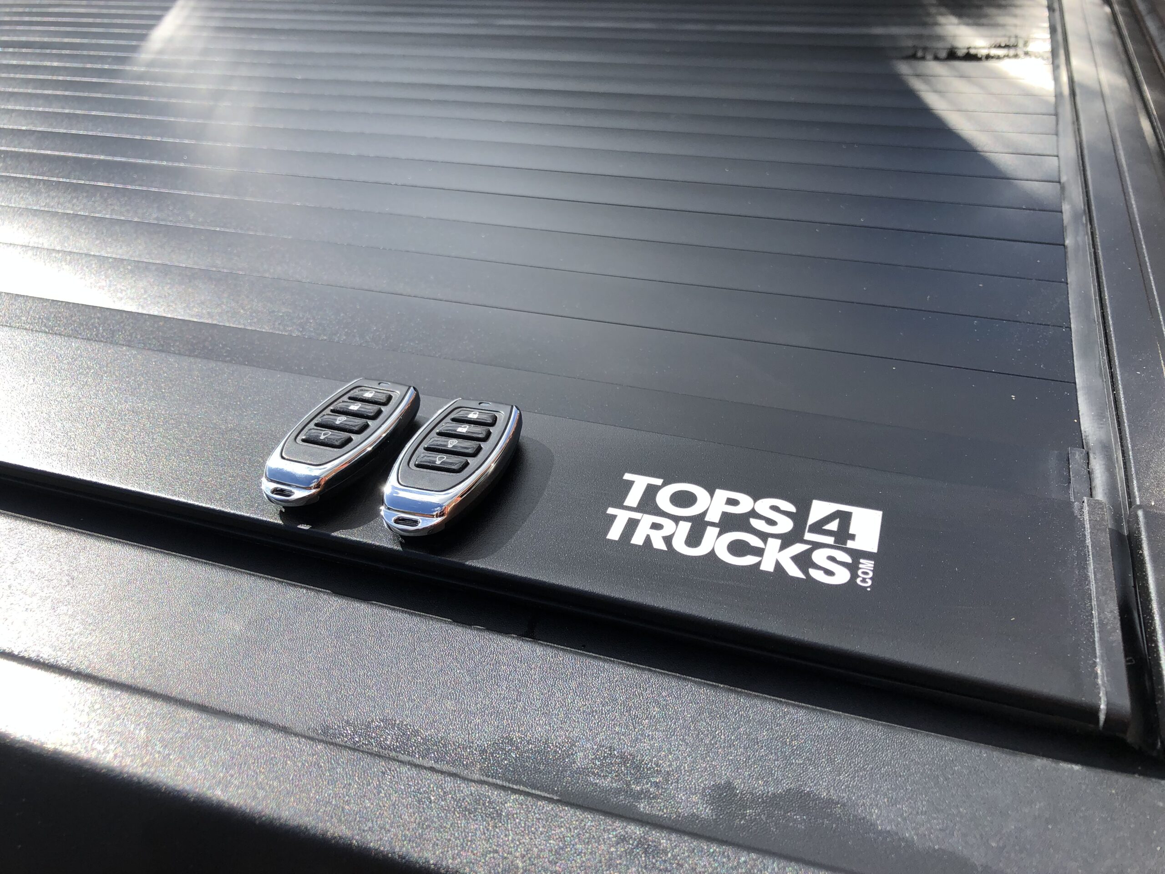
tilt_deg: -36.4
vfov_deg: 49.7
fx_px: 942
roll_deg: +1.3
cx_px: 582
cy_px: 437
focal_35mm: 28
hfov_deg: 63.4
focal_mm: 3.99
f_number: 1.8
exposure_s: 1/1263
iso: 20
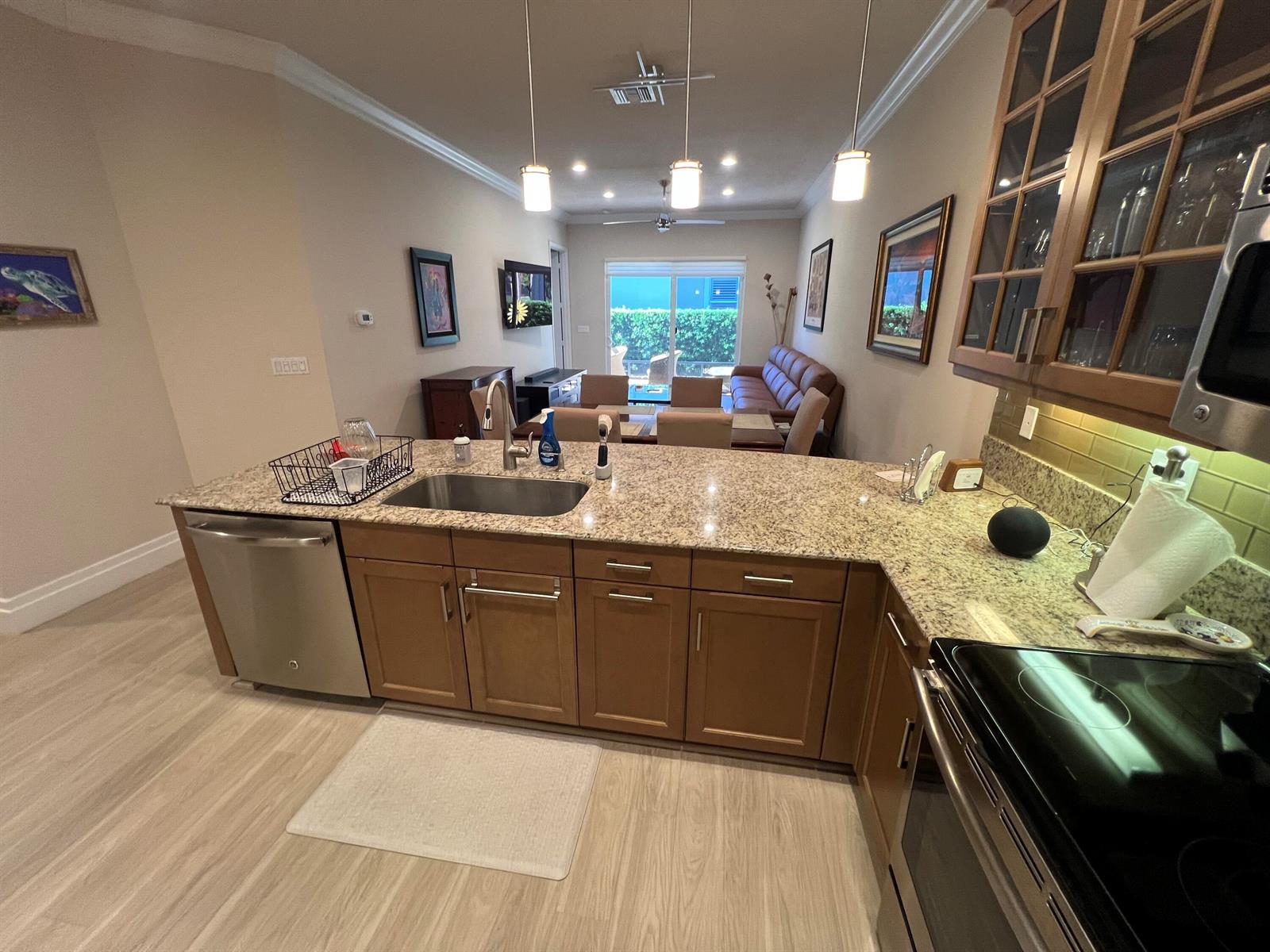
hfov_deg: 106.2
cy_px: 476
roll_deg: +0.2
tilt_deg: -16.7
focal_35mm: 13
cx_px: 635
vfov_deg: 89.9
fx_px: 477
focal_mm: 1.57
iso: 200
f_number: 1.8
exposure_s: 1/60
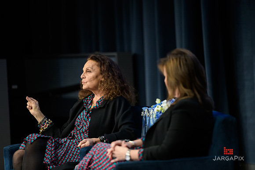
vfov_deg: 6.9
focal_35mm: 200
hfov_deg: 10.3
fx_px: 1417
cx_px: 128
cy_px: 85
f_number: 3.2
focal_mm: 200
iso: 1600
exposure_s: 1/125
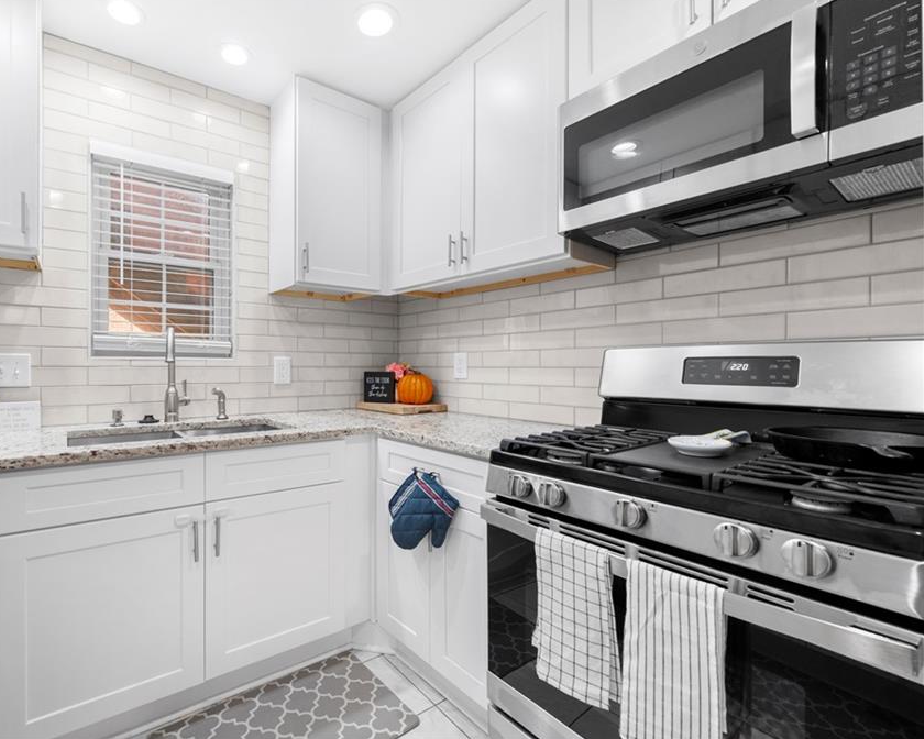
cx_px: 362
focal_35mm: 16
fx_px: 438
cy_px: 367
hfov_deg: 91.7
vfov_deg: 80.4
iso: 500
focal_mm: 14
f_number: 6.3
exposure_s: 1/25
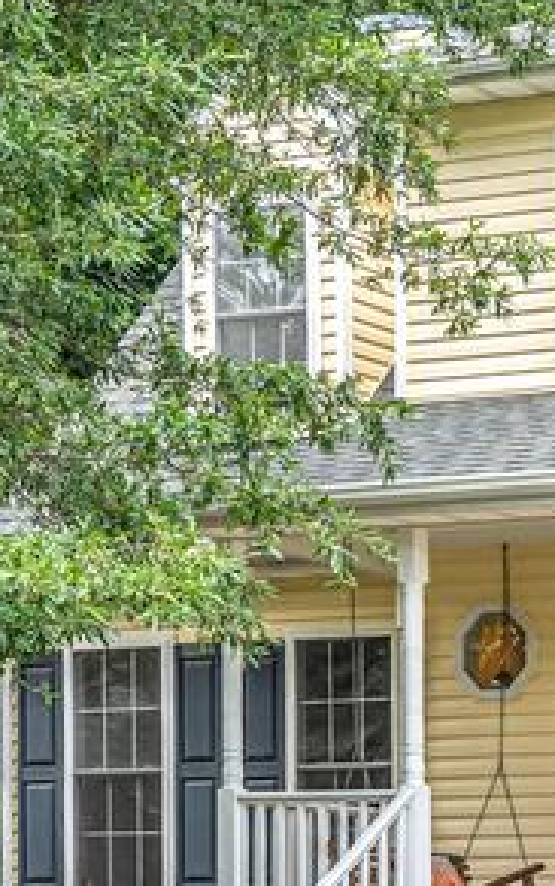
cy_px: 608
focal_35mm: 107
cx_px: 1061
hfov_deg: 11.2
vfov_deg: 19.4
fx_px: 2584
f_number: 5.6
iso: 180
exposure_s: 1/250
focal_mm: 30
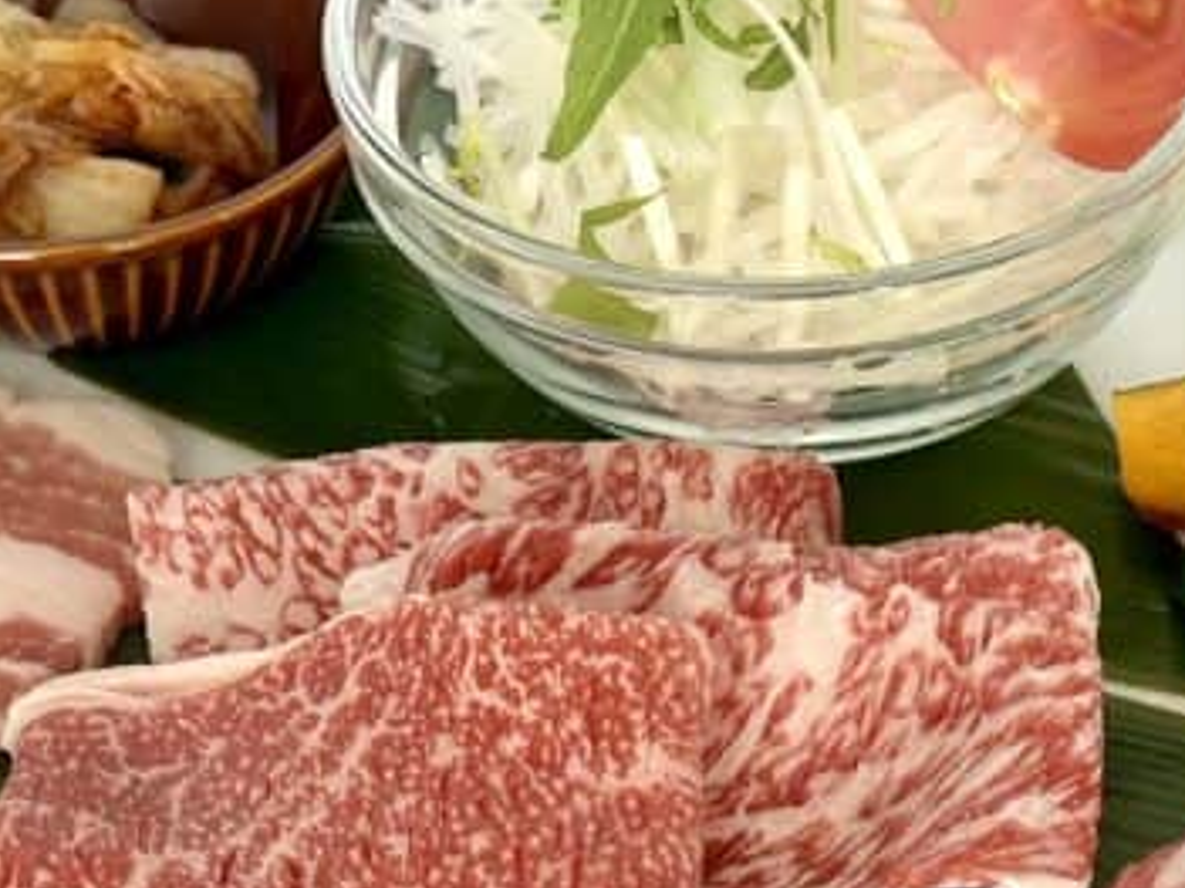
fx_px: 4791
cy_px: 584
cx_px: 587
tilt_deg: -40.5
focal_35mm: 140
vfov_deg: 10.6
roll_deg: +4.5
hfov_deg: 14.1
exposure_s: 1/100
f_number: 1.78
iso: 80
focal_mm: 6.86
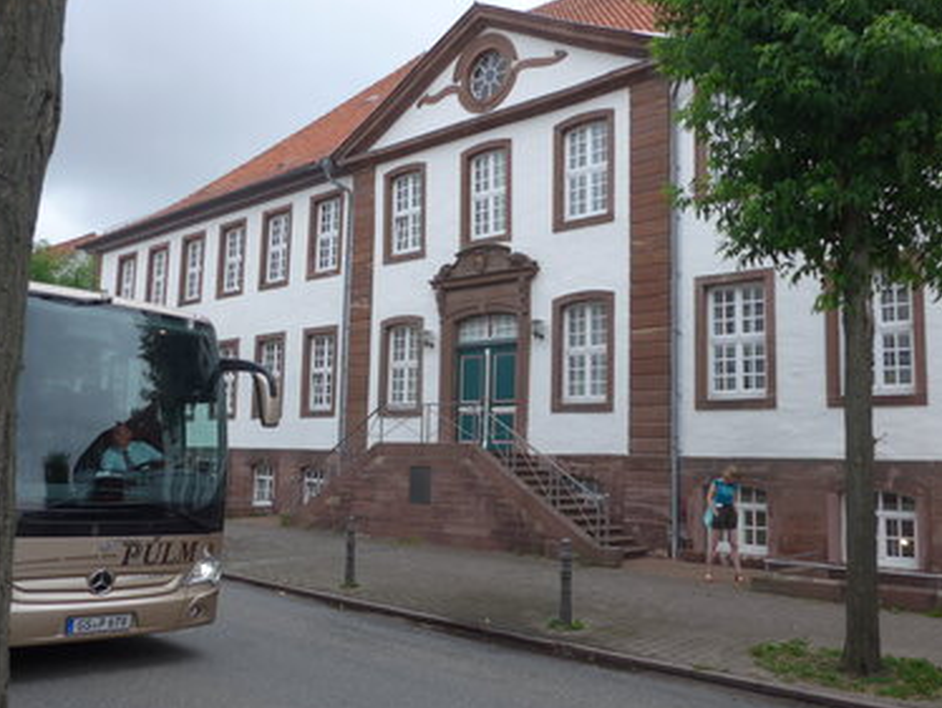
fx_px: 844
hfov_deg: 58.3
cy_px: 350
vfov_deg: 45.5
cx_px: 471
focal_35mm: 31
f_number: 2.8
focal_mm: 6
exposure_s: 1/400
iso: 80
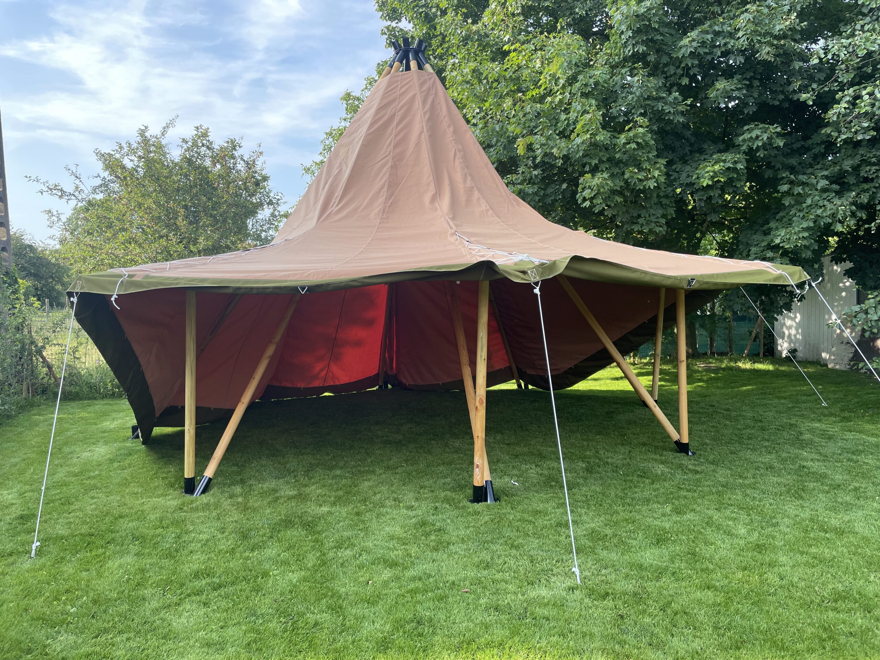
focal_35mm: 26
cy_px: 330
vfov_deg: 53.1
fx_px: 661
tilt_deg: -2.9
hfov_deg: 67.3
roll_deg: +0.3
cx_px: 440
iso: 32
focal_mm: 4.2
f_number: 1.6
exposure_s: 1/410
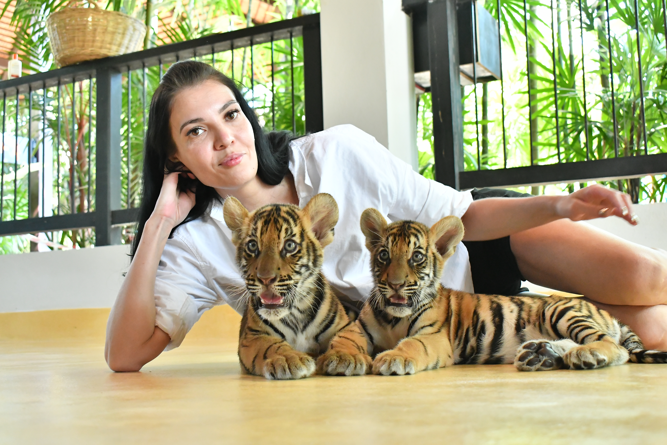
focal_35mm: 46
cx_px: 334
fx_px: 852
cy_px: 222
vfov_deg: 29.2
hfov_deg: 42.7
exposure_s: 1/100
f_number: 5.6
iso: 3200
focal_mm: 31
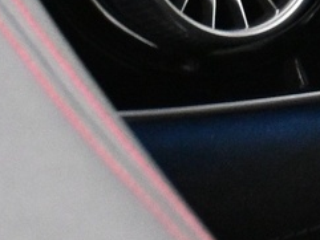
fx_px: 1929
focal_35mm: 209
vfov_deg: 6.9
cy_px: -206
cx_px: 989
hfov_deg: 8.0
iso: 4000
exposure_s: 1/30
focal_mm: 21.5
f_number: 4
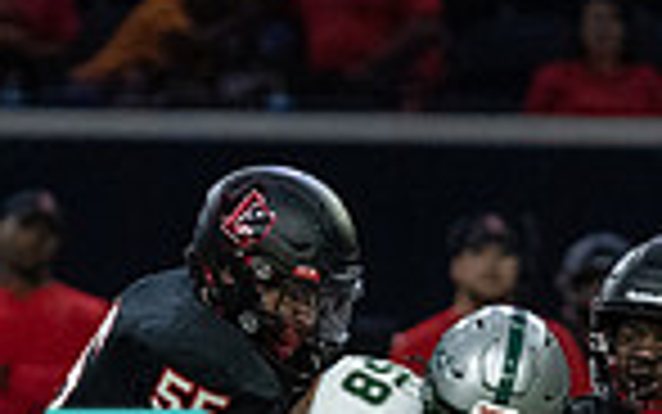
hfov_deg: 2.0
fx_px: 19204
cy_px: 559
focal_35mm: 1064
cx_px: 300
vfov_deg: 1.2
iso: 5000
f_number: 3.2
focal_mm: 200
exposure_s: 1/1250
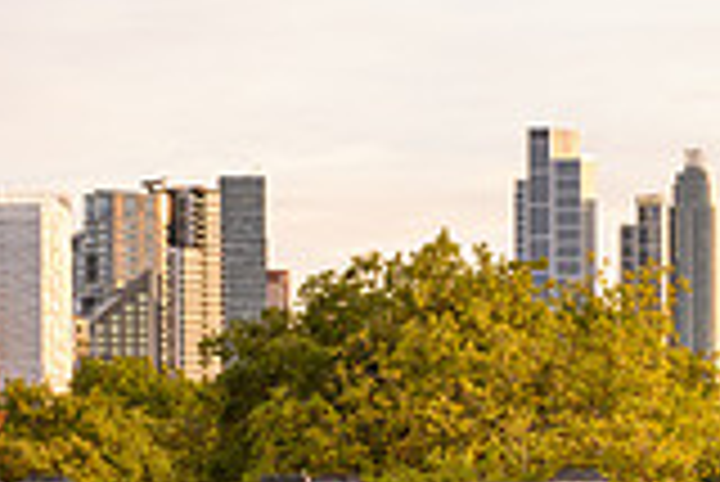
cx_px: 342
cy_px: 435
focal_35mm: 127
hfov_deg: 16.1
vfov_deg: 10.8
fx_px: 2542
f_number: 4
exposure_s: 1/200
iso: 250
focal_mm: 35
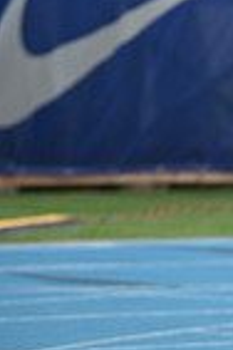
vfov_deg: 2.5
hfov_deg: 1.7
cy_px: 423
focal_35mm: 823
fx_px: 7989
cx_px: 716
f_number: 3.5
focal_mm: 200
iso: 250
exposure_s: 1/3200
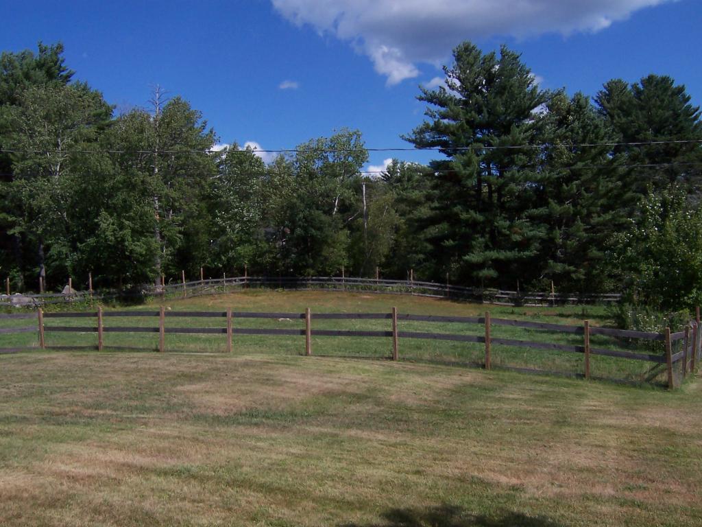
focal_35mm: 36
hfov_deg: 51.4
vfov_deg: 39.7
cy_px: 264
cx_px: 351
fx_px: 730
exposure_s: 1/750
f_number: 5.6
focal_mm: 5.6
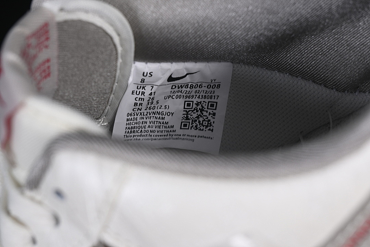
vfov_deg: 18.2
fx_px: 771
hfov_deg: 27.0
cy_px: 124
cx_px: 185
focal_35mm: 75
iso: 160
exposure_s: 1/80
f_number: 7.1
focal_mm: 50
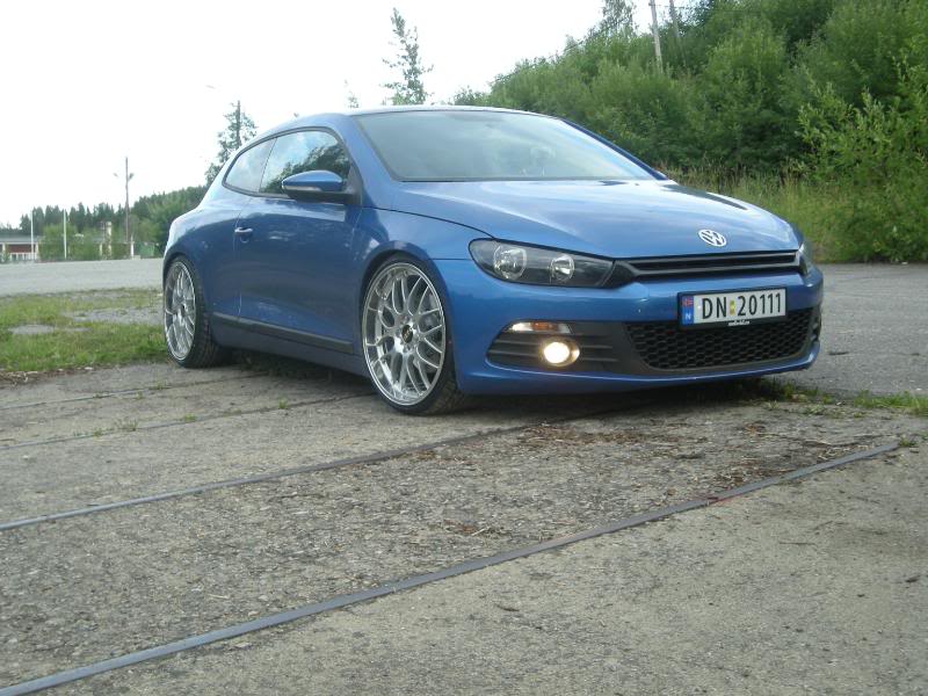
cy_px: 348
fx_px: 1314
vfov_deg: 29.7
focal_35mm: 49
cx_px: 464
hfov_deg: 38.9
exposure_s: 1/83.1
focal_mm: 7.9
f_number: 3.2
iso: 50
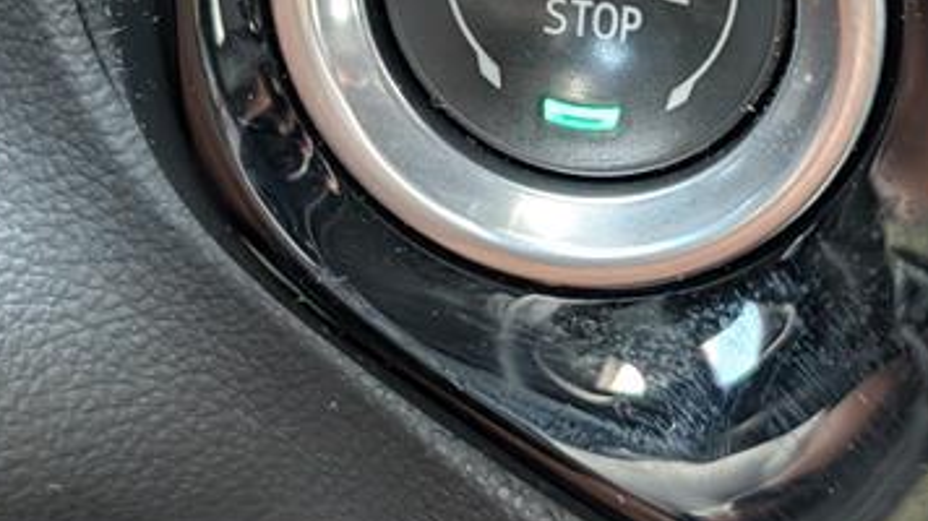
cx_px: 633
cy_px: 16
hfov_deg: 22.1
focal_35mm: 96
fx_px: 2362
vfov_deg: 12.5
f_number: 1.68
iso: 475
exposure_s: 1/204
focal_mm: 6.9
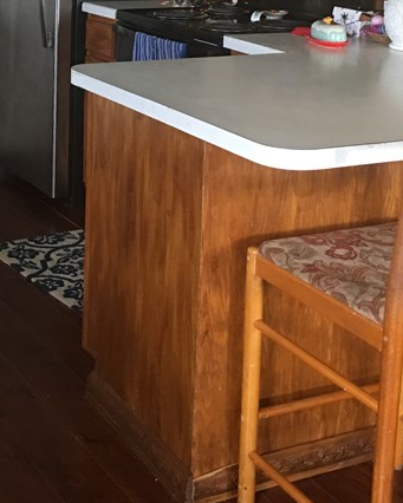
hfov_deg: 22.3
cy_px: 67
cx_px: 98
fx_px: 1013
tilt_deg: -9.2
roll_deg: -1.7
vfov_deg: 27.1
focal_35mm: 68
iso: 80
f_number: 2.2
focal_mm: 4.15
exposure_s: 1/10
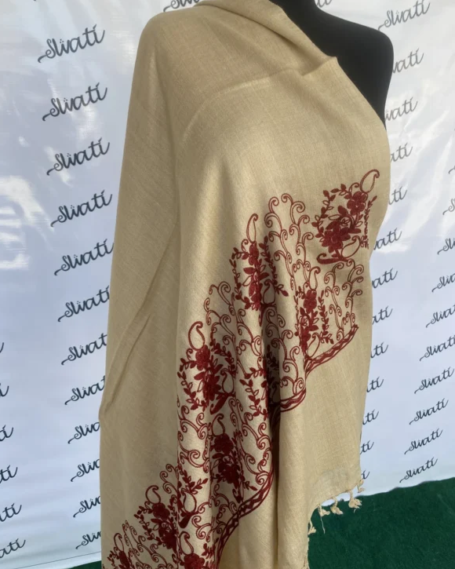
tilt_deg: -15.8
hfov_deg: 51.5
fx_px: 471
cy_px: 263
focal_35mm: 28
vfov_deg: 62.1
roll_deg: -0.5
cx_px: 226
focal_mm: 4.25
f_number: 1.8
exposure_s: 1/361
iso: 32
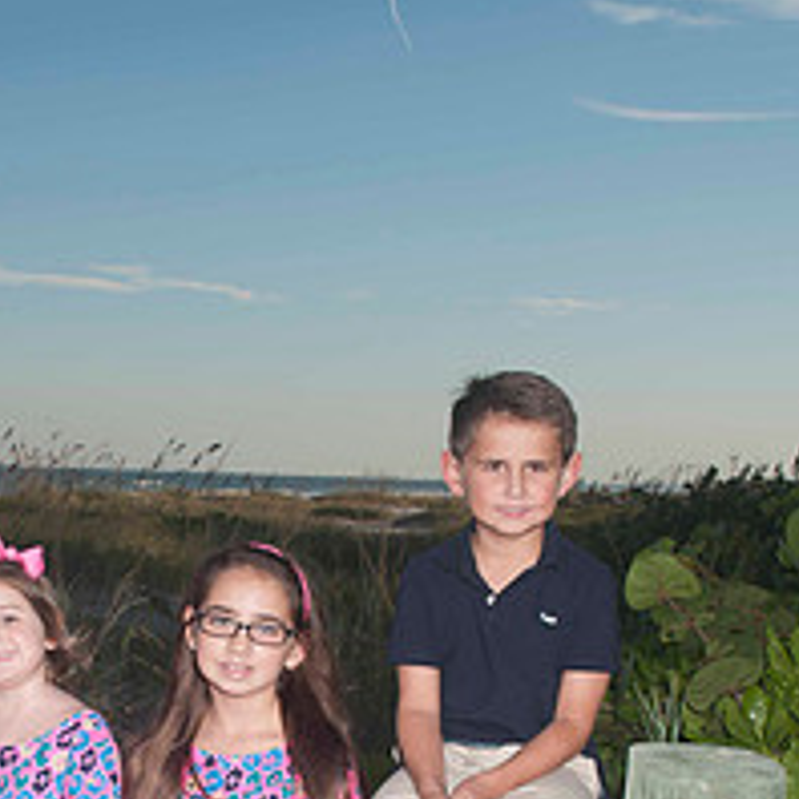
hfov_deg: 21.3
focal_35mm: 81
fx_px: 2115
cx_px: 272
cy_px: 771
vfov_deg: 20.8
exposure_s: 1/250
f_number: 8
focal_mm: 28
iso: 100
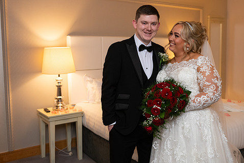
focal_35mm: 39
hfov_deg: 49.4
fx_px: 264
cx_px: 140
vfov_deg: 34.2
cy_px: 75
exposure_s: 1/160
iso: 800
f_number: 3.5
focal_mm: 32
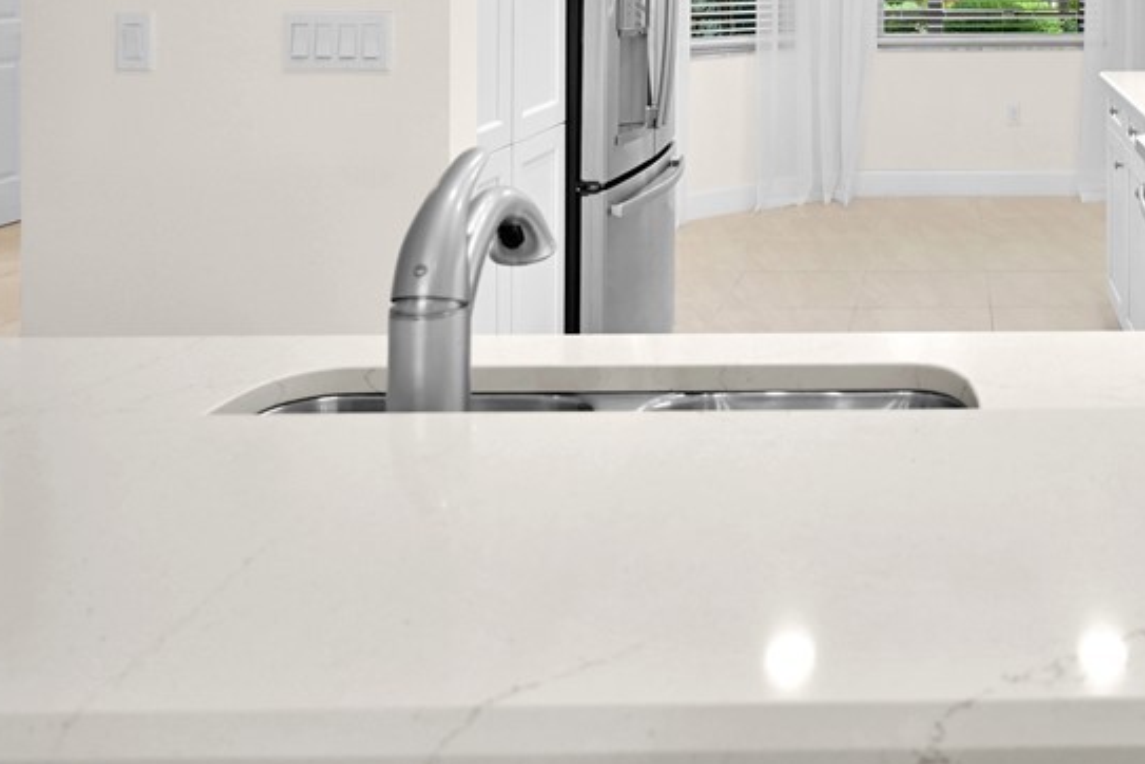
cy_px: 72
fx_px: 1145
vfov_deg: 34.7
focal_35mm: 36
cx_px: 981
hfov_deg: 48.8
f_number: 3.5
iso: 100
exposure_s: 1/40
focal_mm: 12
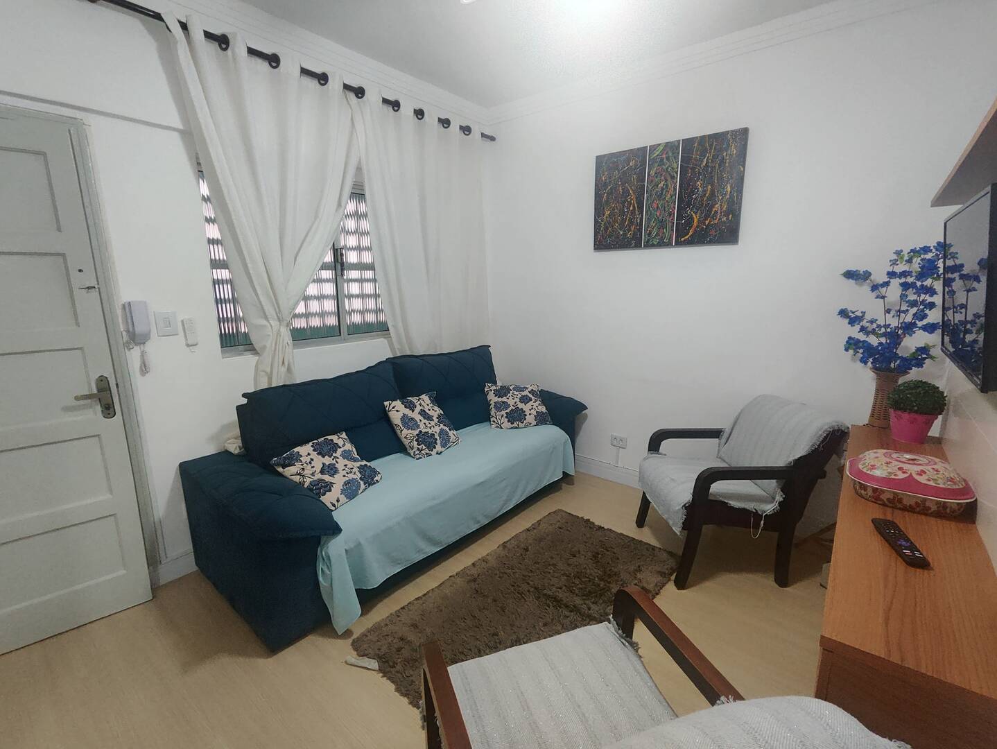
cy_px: 374
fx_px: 461
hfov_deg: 94.5
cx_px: 498
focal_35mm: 16
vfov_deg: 78.2
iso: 241
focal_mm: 1.65
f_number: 2.2
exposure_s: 1/40
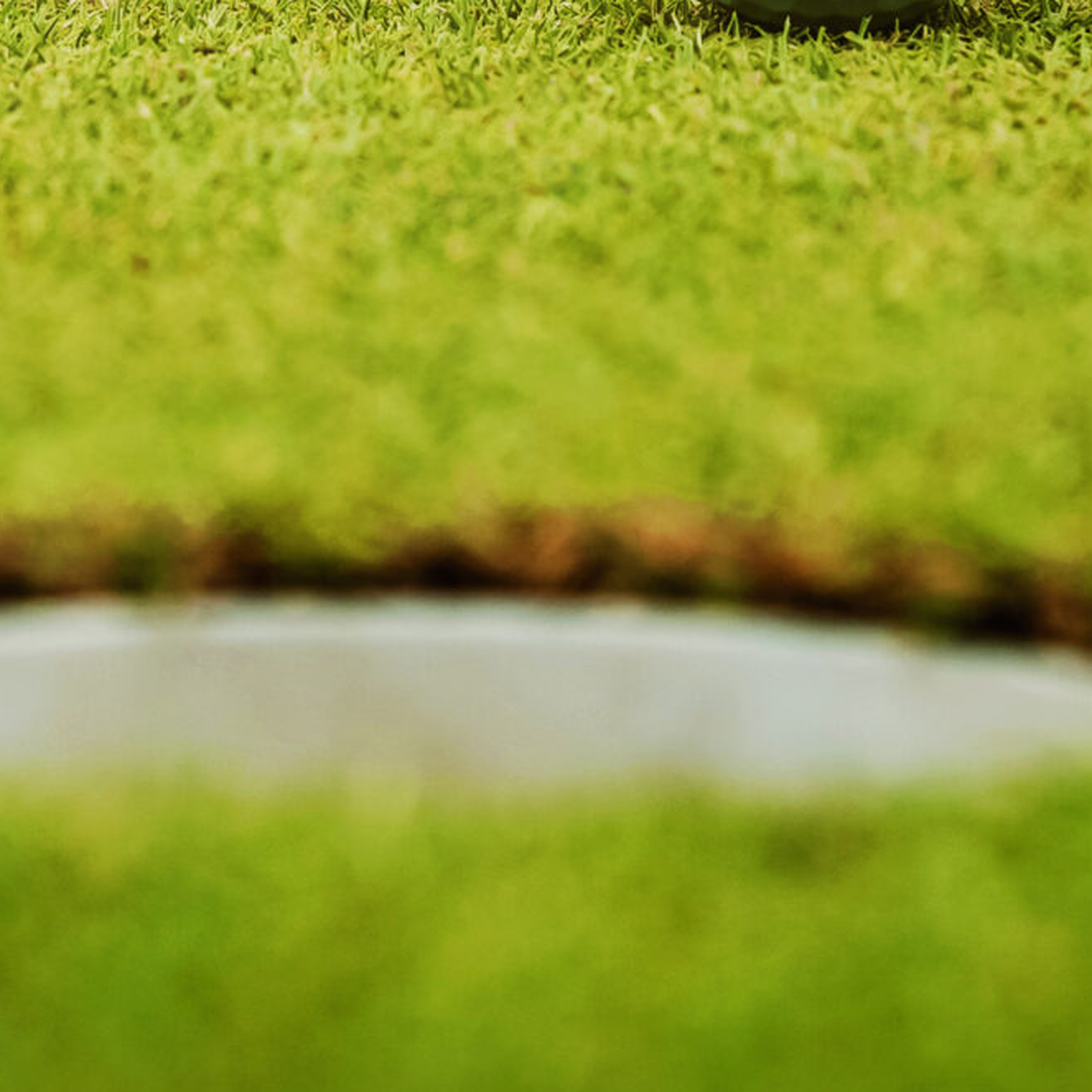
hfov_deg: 8.9
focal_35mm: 197
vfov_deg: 8.8
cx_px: 530
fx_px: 7031
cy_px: -101
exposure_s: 1/125
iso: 160
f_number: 4.5
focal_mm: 40
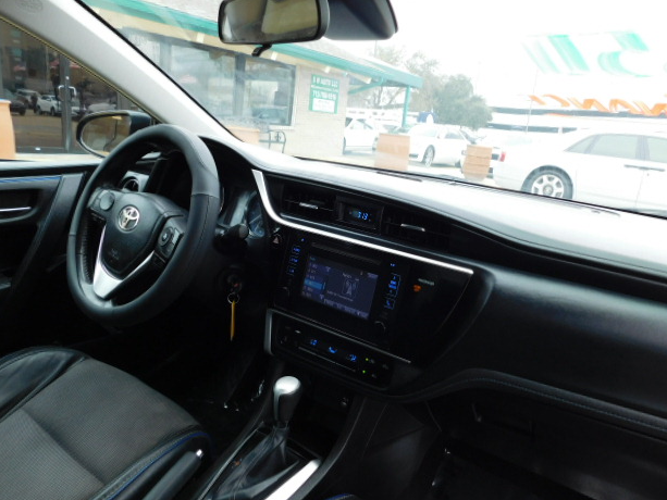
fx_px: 463
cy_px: 240
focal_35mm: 24
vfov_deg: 56.8
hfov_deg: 71.6
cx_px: 346
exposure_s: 1/100
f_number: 3
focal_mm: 4
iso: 125
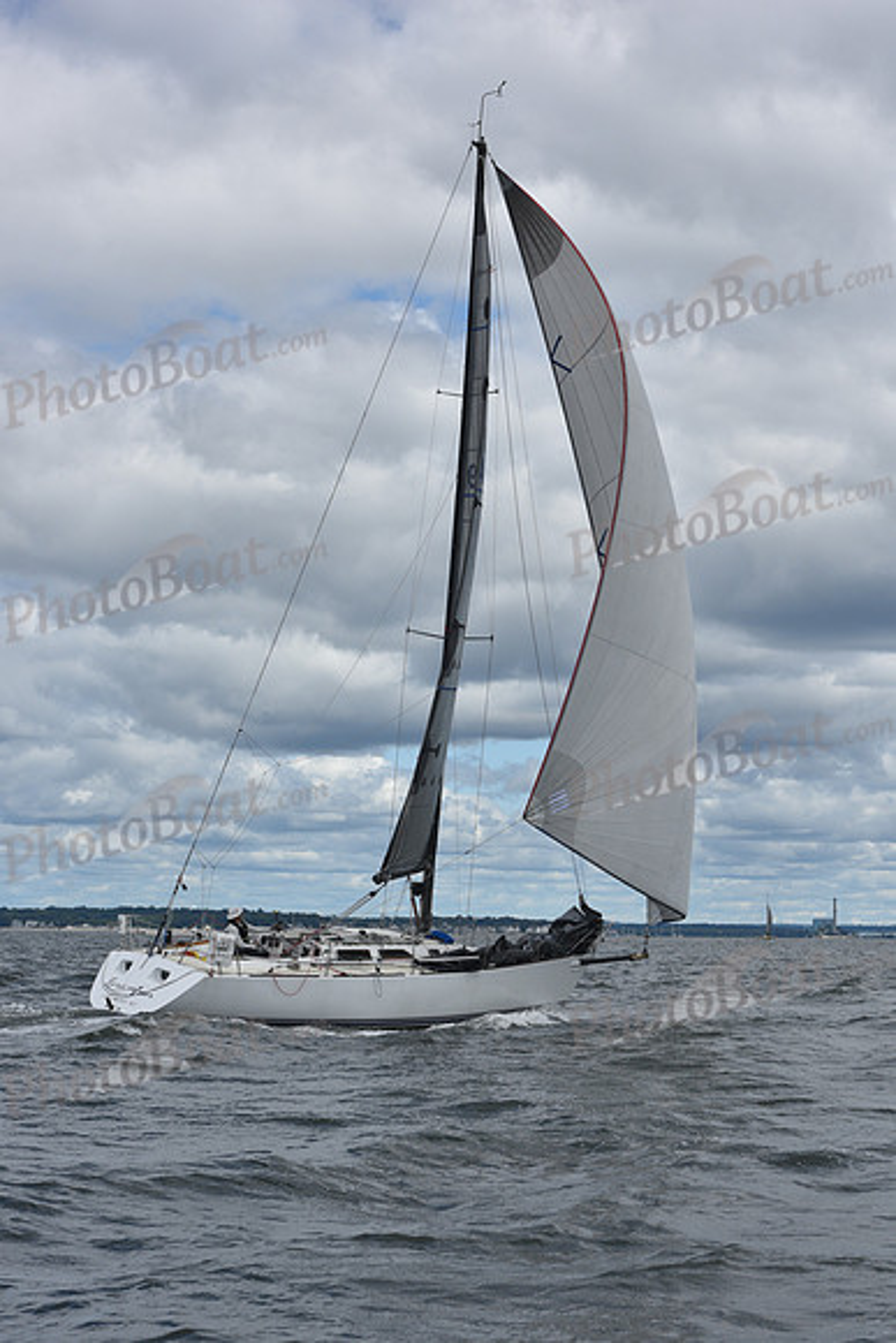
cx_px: 448
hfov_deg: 19.5
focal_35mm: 70
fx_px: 2612
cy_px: 672
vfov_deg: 28.8
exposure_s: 1/800
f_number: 10
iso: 250
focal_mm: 70
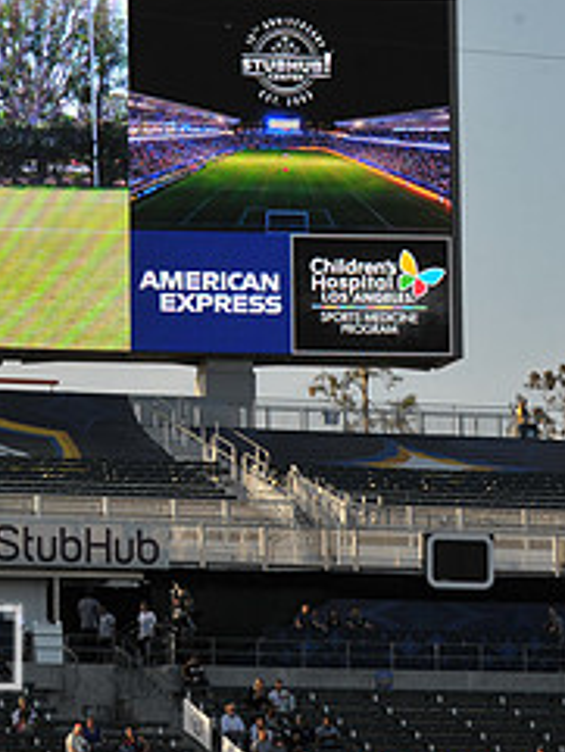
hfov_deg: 6.2
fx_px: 5131
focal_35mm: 236
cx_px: -200
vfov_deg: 8.4
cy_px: 178
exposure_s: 1/500
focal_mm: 102
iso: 400
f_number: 11
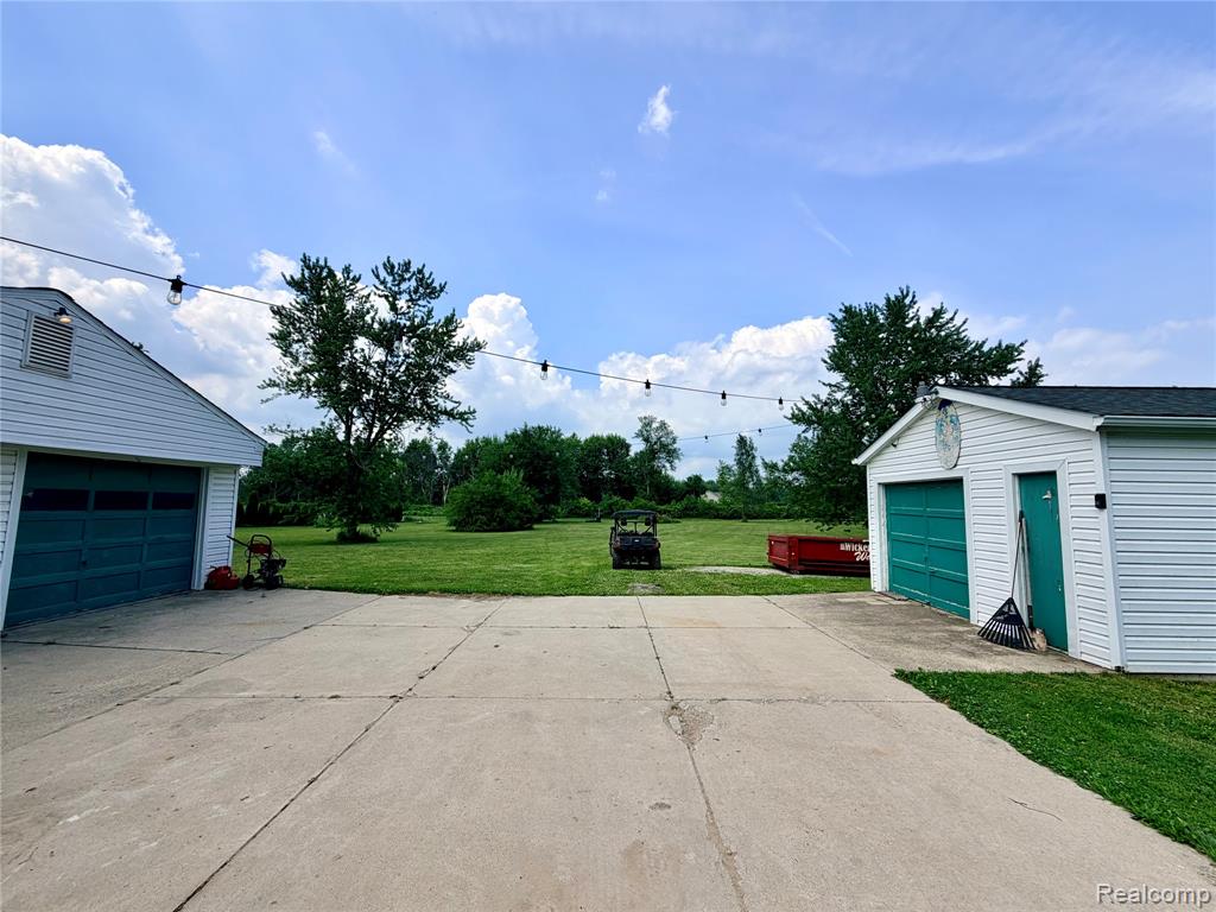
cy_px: 456
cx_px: 608
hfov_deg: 102.1
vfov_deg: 85.7
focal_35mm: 14
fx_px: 492
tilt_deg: +6.0
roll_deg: -1.1
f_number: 2.2
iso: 20
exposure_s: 1/853
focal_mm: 2.22
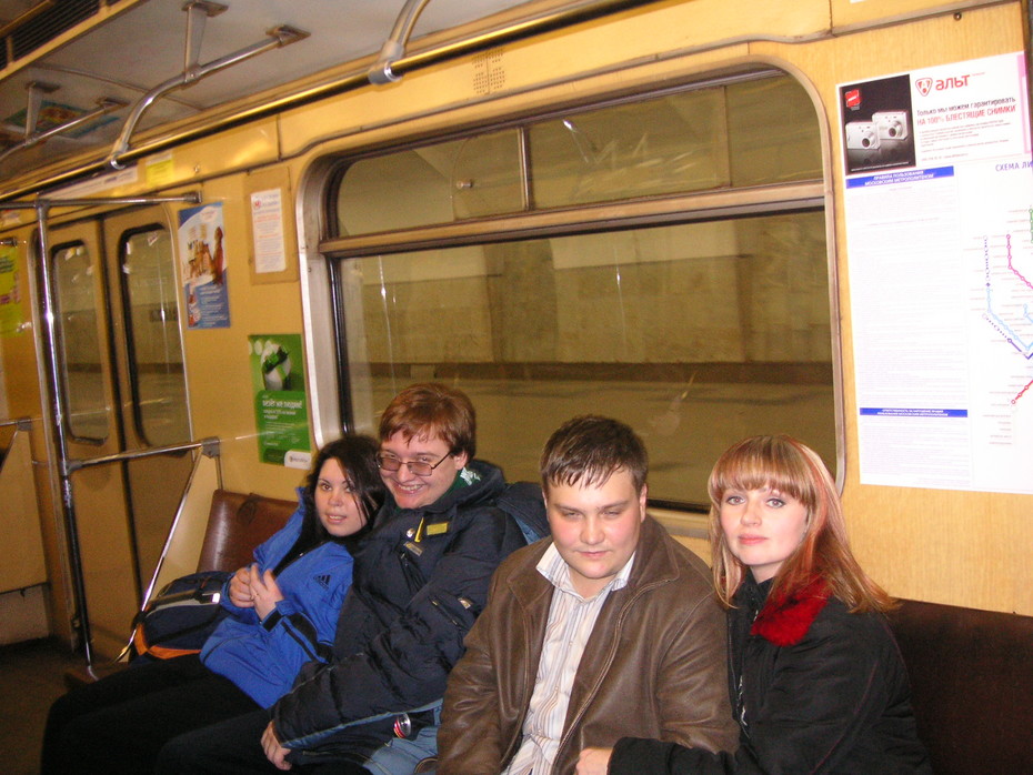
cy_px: 388
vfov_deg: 38.7
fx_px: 1104
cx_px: 516
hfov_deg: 50.1
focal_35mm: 37
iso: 160
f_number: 2.8
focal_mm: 6.1
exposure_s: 1/45
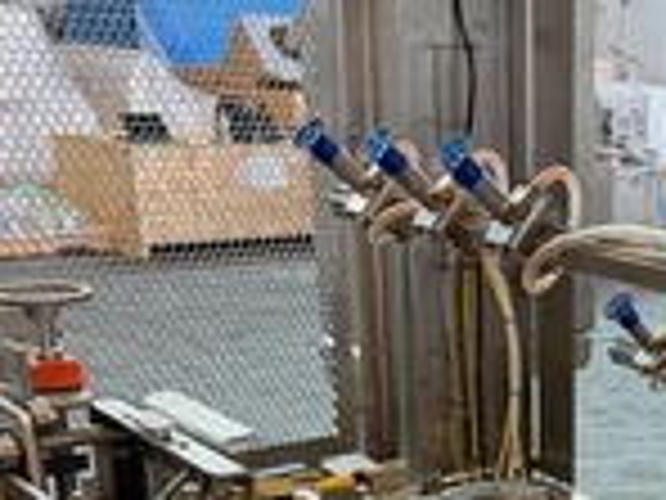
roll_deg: -1.1
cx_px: 752
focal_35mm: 65
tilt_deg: -22.0
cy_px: 568
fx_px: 1251
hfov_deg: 27.1
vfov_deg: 21.3
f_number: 1.78
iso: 640
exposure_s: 1/40
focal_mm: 6.76
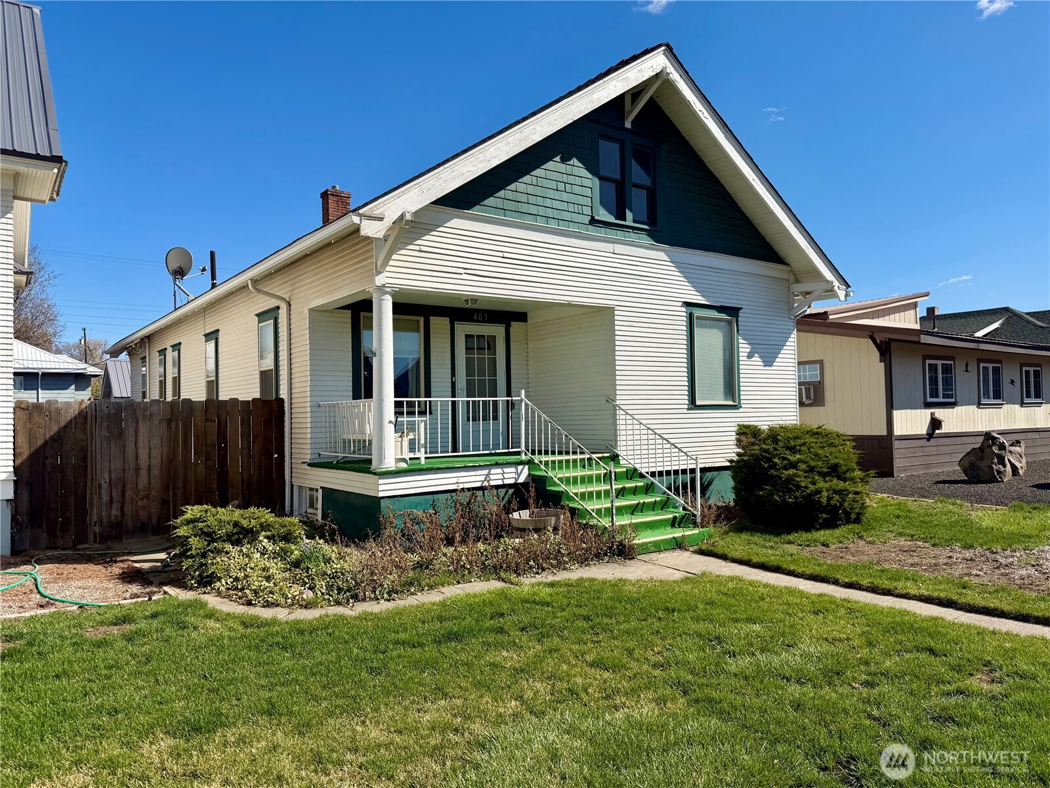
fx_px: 728
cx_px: 525
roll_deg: +0.9
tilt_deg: +1.4
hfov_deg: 71.6
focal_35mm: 24
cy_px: 394
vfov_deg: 56.8
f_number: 1.78
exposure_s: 1/5714
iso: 80
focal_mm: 6.76
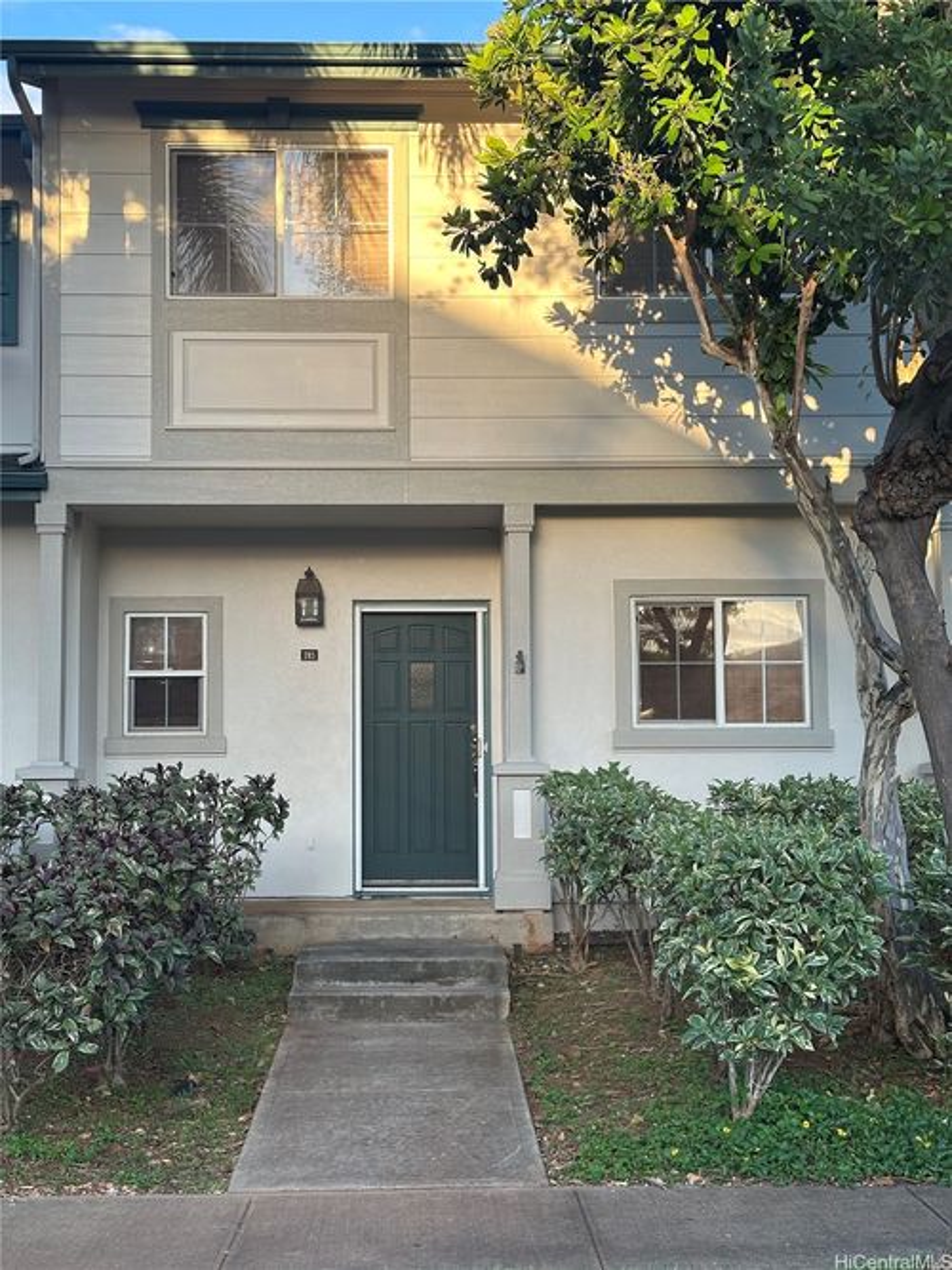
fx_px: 1761
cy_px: 635
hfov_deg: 30.3
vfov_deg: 39.7
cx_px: 476
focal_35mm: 48
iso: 64
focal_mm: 6.86
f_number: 1.78
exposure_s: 1/258
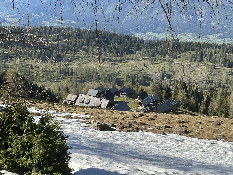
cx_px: 116
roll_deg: +3.6
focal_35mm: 48
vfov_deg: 30.3
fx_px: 323
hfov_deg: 39.7
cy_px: 88
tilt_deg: -18.8
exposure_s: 1/2532
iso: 64
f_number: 1.78
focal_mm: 6.86
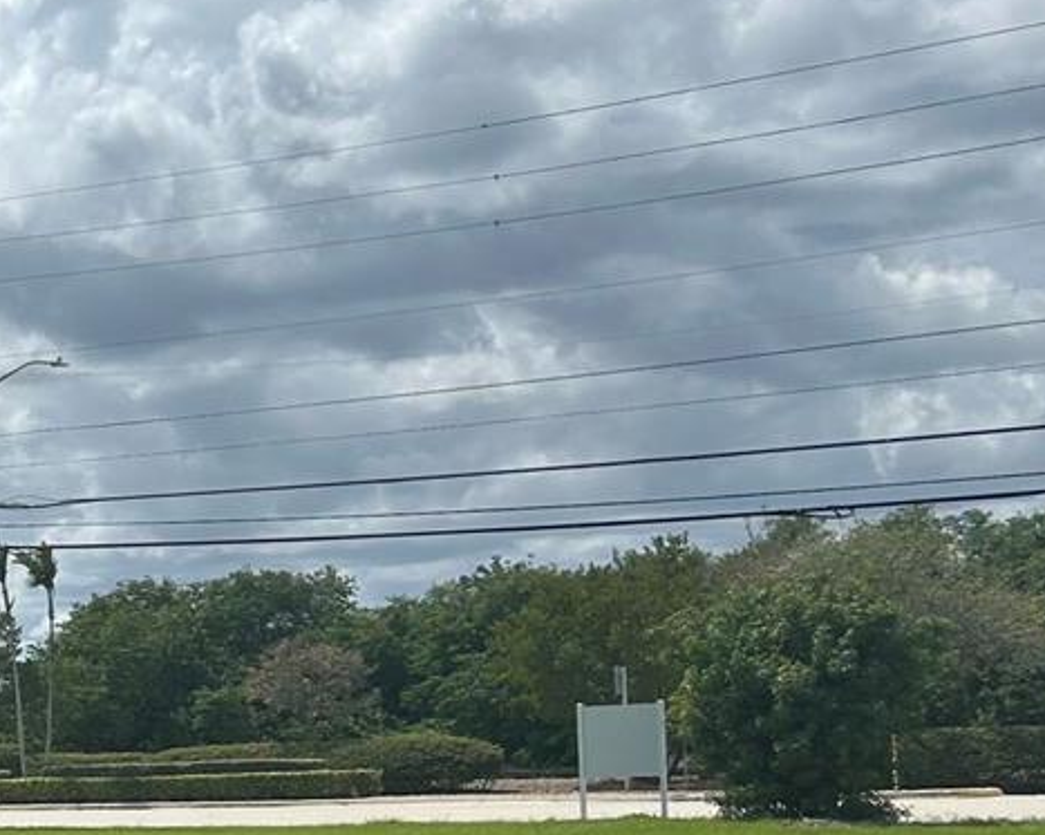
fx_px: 2689
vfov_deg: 17.4
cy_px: 754
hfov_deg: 18.6
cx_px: -653
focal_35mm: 87
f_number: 1.5
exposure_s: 1/10309
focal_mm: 5.7
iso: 50
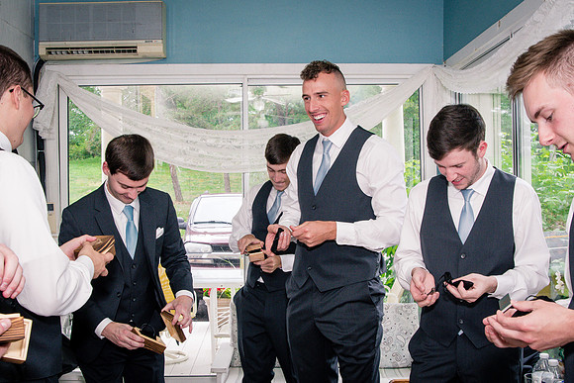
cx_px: 287
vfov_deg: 30.3
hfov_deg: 44.1
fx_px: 708
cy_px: 192
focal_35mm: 44
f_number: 10
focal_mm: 28
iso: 1250
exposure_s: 1/160
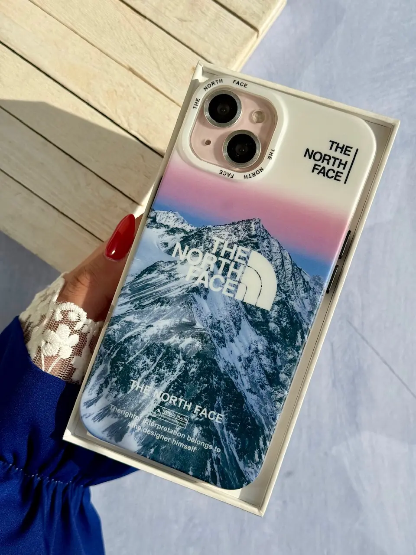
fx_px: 769
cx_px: 208
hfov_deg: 30.3
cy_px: 278
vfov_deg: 39.7
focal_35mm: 48
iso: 80
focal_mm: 6.76
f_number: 1.78
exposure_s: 1/6024
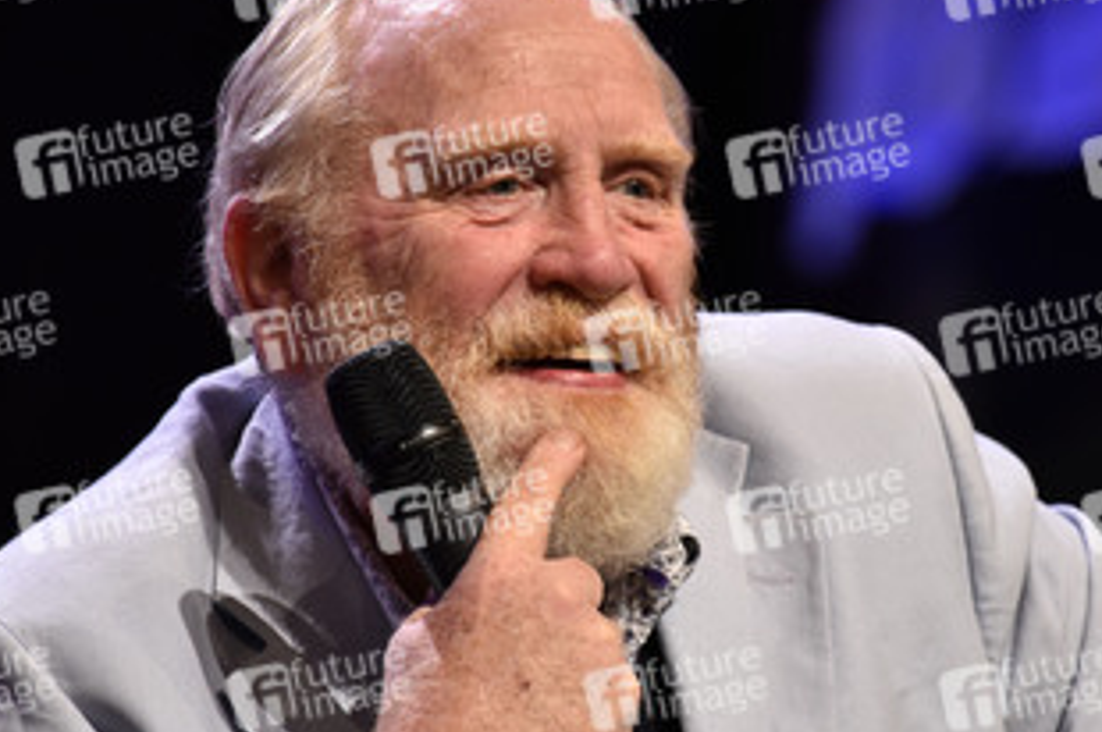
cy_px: 423
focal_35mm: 727
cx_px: 723
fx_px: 22230
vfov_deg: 1.9
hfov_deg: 2.8
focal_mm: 500
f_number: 5.6
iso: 2500
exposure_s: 1/125
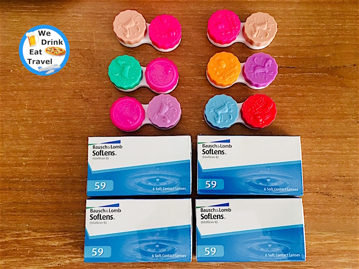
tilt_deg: -81.2
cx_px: 180
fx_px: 301
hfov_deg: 61.7
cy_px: 134
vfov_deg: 48.2
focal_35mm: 29
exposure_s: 1/8
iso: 125
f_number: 2.2
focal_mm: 4.15
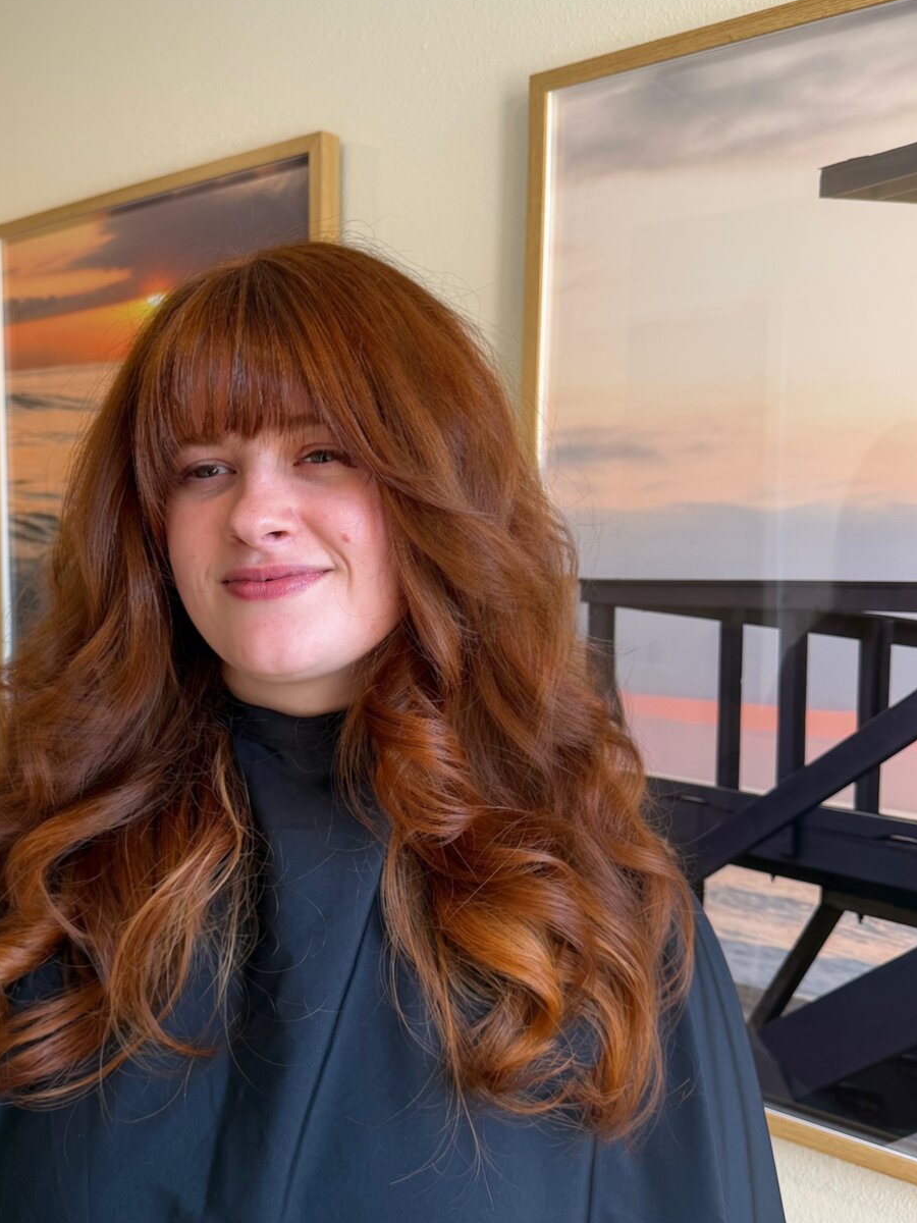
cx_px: 364
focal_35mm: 32
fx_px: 1130
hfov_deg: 43.9
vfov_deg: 56.8
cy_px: 637
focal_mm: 6.76
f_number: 1.78
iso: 100
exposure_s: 1/121
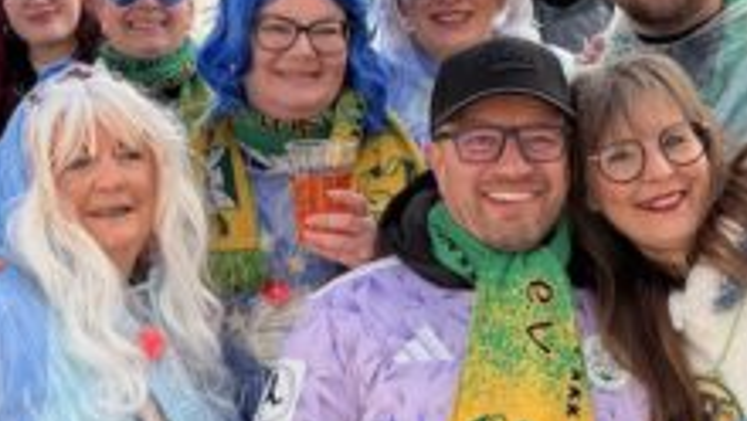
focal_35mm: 81
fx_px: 1605
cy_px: 87
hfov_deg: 26.2
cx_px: 304
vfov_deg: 14.9
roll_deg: +3.0
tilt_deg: -4.0
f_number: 1.78
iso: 80
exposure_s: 1/170
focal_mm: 6.76
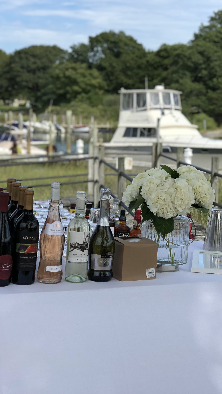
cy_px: 194
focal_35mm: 77
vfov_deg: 27.5
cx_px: 194
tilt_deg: -6.9
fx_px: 806
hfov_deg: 15.5
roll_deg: -0.6
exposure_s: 1/852
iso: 16
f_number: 2.4
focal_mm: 6
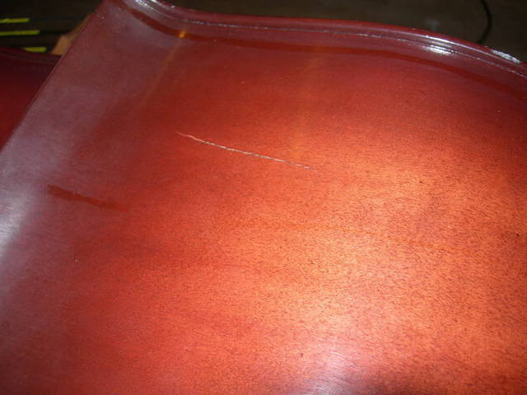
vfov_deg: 37.7
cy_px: 198
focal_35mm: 38
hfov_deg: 49.0
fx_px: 579
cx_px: 264
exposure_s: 1/60.1
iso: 50
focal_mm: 7.8
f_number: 2.8
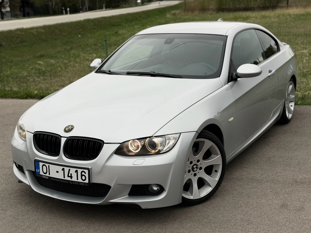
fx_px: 431
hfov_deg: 39.7
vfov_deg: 30.3
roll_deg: -0.3
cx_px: 156
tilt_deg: -14.1
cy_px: 116
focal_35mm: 48
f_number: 1.78
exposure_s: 1/747
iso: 64
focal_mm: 6.76
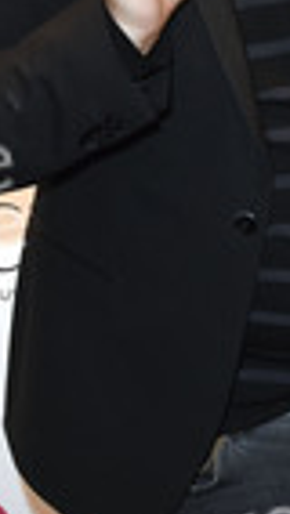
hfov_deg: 10.1
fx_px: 1631
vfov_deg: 17.7
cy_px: 51
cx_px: 236
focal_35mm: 119
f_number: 6.3
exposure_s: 1/160
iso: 1000
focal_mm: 27
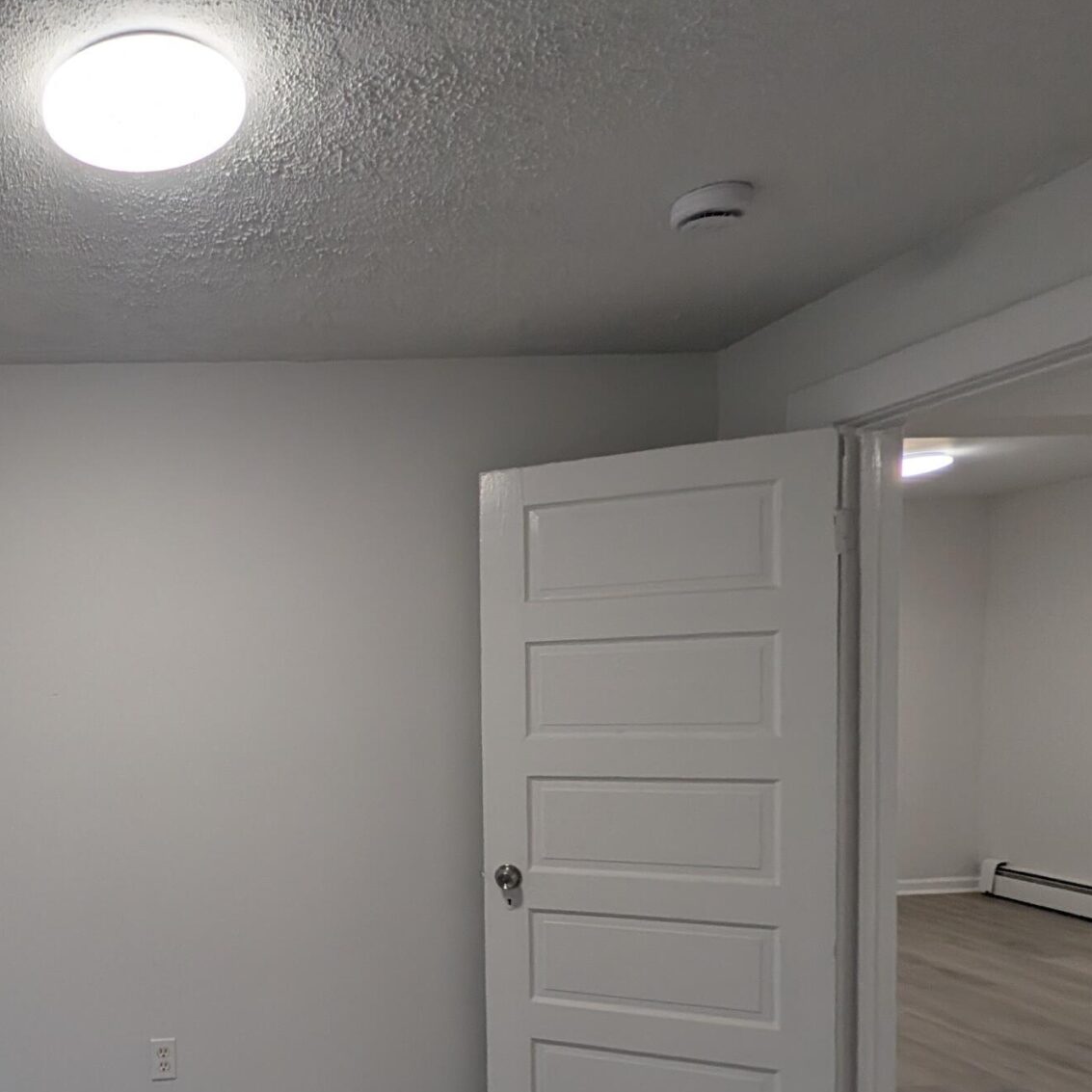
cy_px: 740
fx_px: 857
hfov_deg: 56.7
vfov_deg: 63.2
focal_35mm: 24
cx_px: 123
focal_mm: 2.02
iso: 48
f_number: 1.7
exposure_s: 1/133
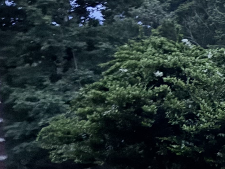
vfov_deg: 13.9
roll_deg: -0.7
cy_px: 216
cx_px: 463
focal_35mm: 103
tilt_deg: -8.5
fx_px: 670
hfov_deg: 15.1
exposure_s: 1/9
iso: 2500
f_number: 1.78
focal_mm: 6.76
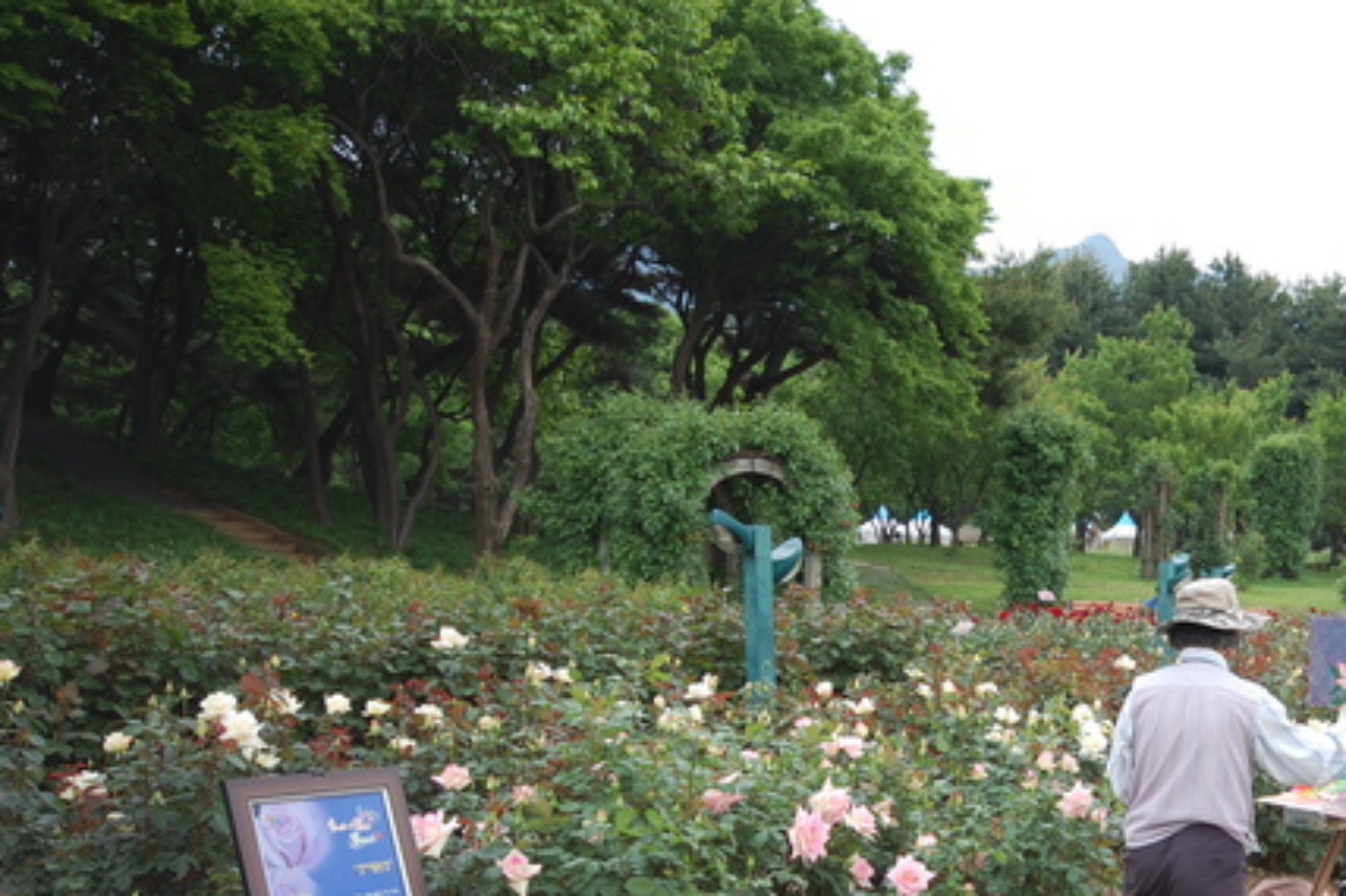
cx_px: 1071
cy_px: 674
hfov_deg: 38.9
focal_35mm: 49
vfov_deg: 27.1
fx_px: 1831
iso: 200
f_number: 5.6
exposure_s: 1/125
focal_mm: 20
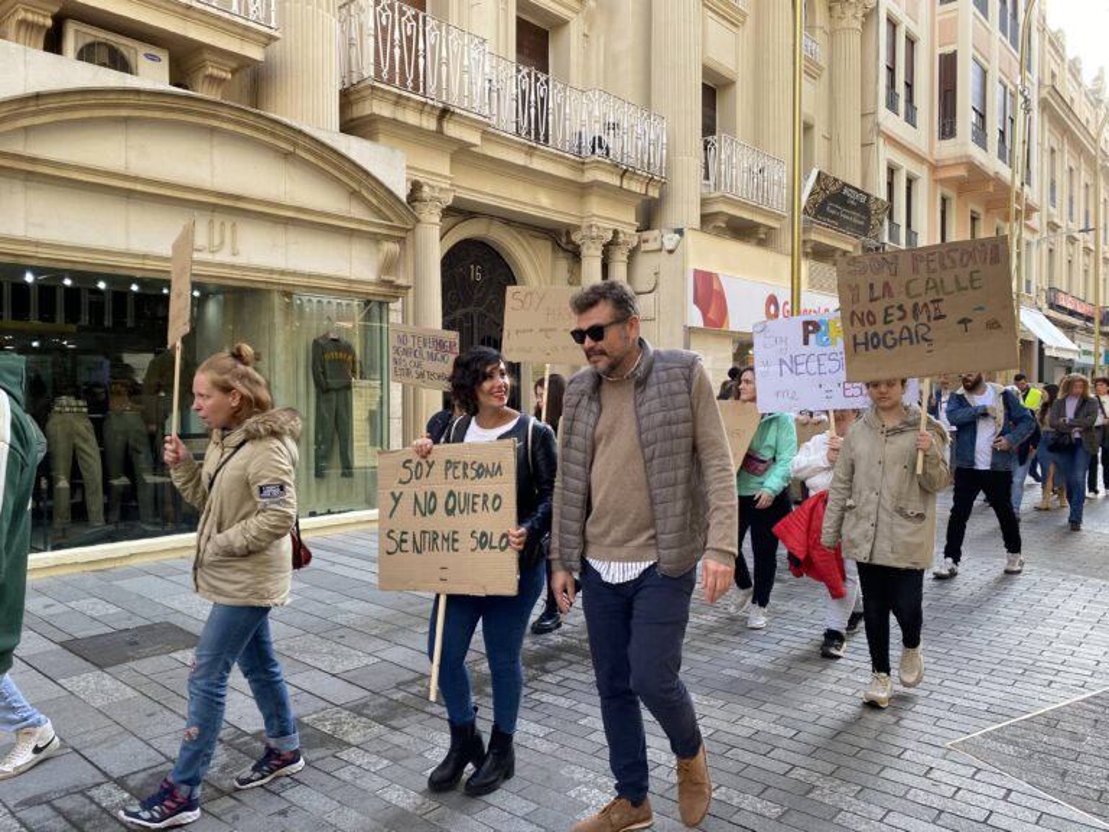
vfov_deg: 53.1
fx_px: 833
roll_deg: -0.2
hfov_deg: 67.3
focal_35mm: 26
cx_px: 554
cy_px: 416
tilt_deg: +0.1
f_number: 1.8
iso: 32
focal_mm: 4.25
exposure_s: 1/145
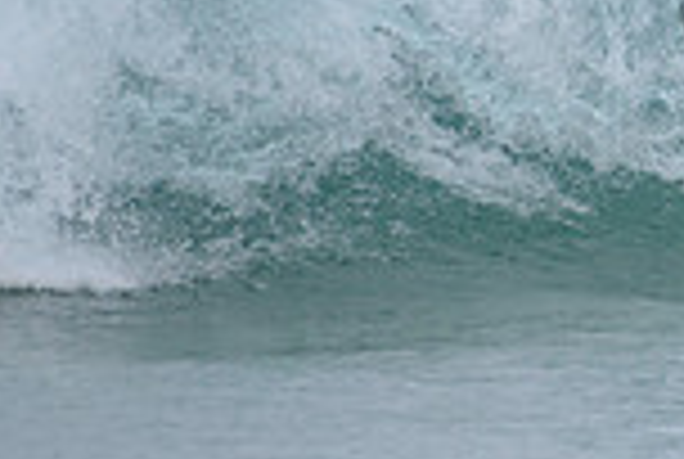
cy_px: 34
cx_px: 1143
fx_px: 36228
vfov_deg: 0.7
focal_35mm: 1903
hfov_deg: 1.1
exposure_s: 1/2000
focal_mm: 500
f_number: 5.6
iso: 360
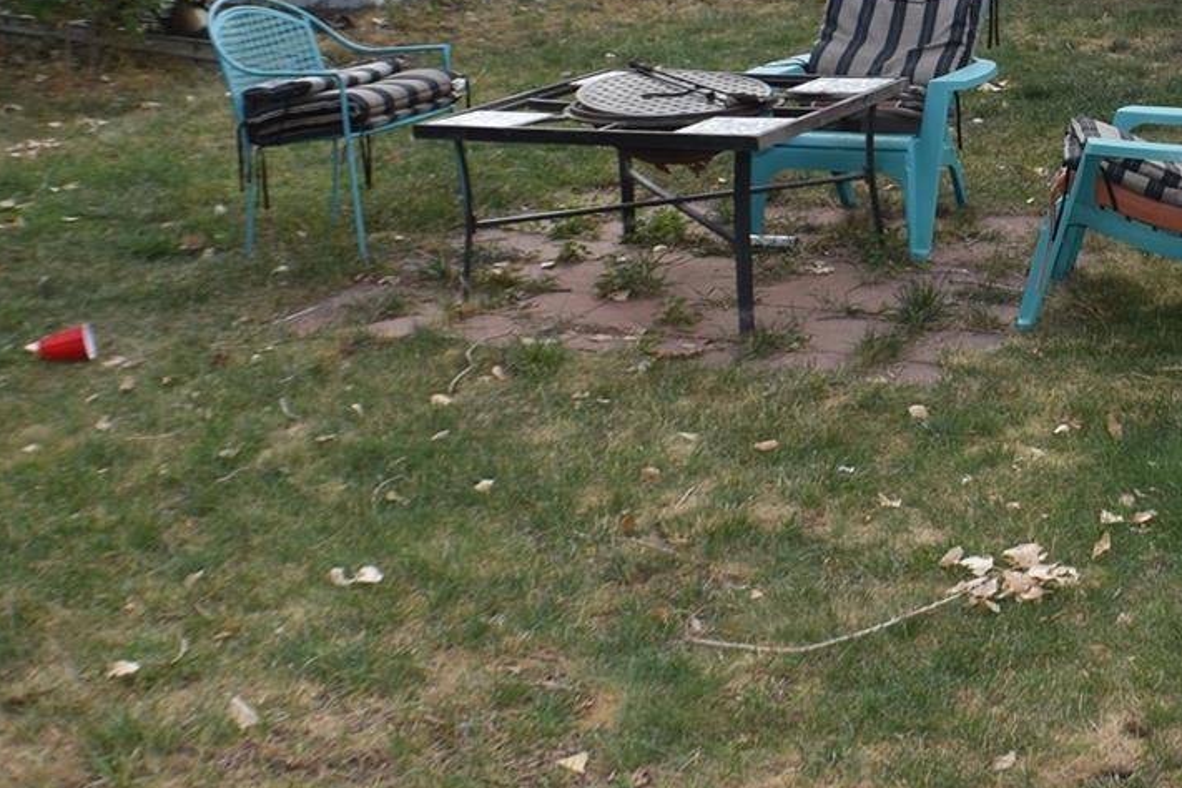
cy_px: -15
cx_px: 1262
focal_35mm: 81
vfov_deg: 16.5
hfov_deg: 23.7
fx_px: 2659
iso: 110
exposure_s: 1/125
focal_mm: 24
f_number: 5.6
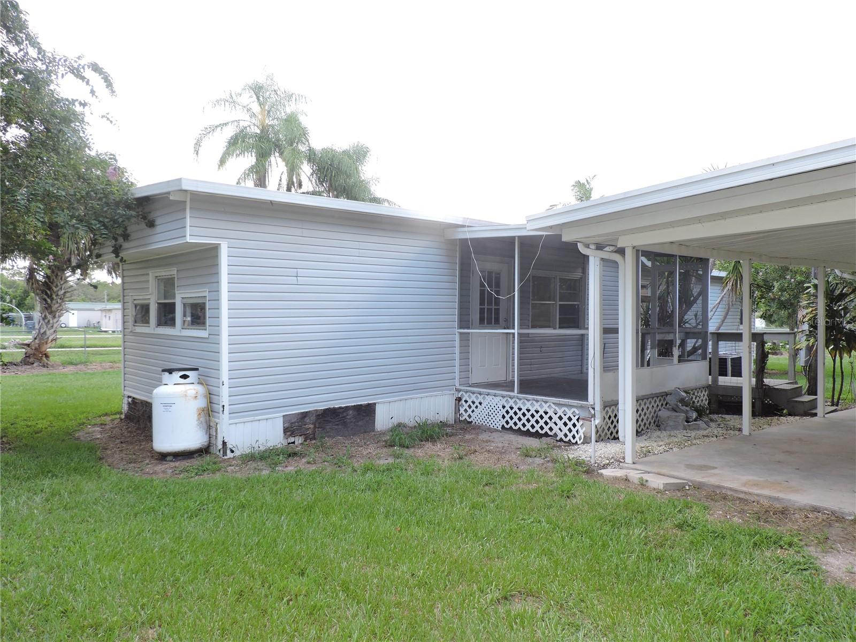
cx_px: 428
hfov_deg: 71.6
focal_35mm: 24
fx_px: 593
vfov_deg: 56.8
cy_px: 321
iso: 100
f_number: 3
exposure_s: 1/60
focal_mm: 4.3
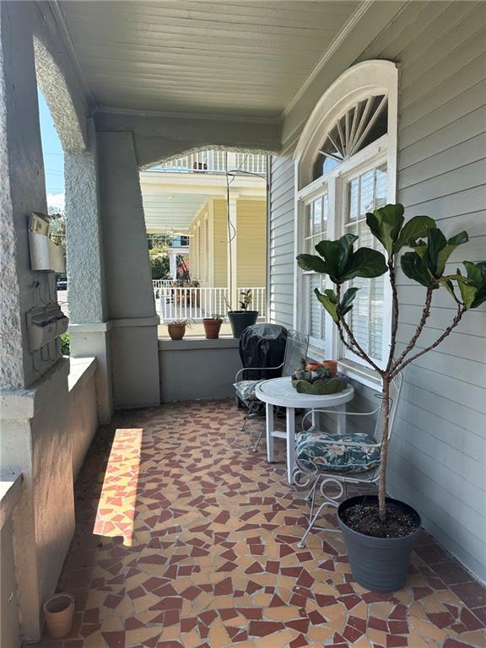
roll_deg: +0.3
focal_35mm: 24
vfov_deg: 71.6
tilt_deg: -6.4
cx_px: 243
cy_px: 324
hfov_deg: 56.8
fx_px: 449
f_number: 1.78
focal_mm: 6.86
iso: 80
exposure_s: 1/1131
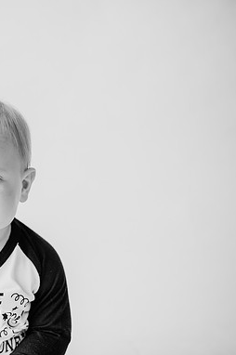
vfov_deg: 26.7
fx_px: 749
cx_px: -16
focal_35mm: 76
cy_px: 179
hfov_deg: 17.4
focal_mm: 50
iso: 500
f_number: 2
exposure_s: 1/640
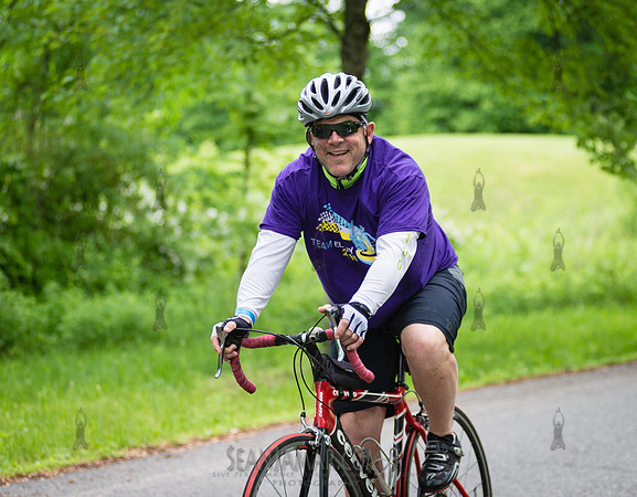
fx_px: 2220
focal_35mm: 119
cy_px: 207
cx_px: 334
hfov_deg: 16.3
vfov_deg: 12.8
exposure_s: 1/800
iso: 400
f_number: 2.8
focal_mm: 92
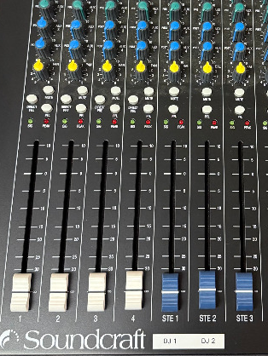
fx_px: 639
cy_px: 71
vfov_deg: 30.4
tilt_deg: -59.4
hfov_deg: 23.4
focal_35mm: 62
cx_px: 205
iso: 640
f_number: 1.78
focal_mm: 6.76
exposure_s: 1/33
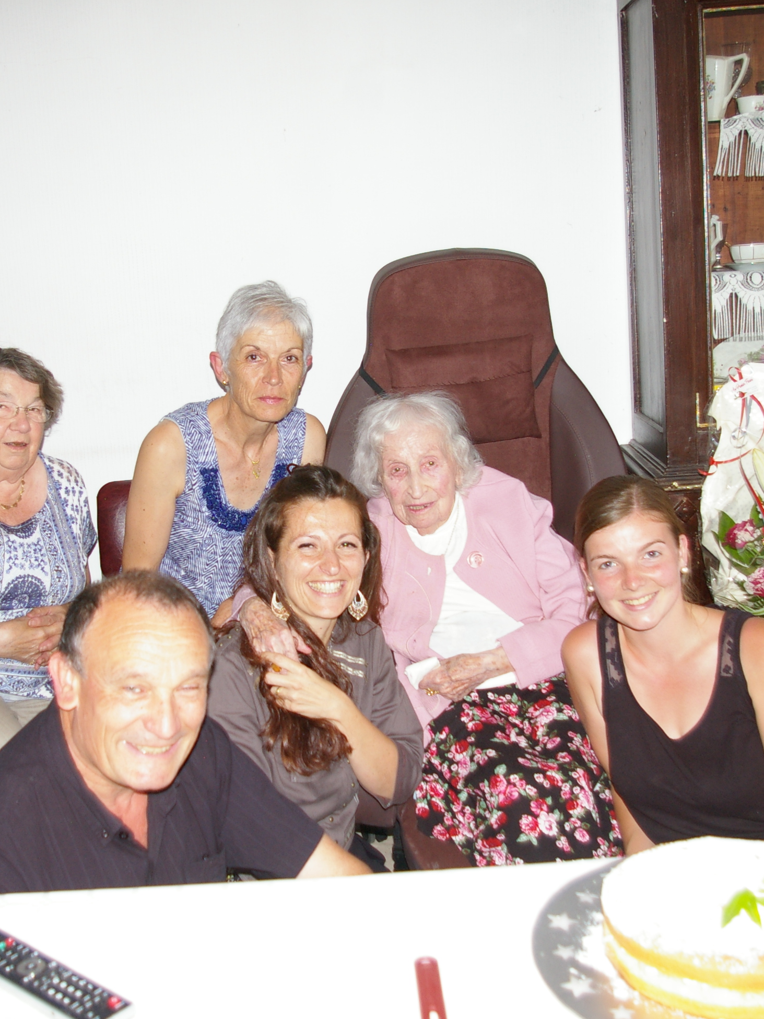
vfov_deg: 46.8
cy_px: 510
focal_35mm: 40
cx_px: 308
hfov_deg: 35.8
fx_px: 1177
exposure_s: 1/30
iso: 400
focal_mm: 18
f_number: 4
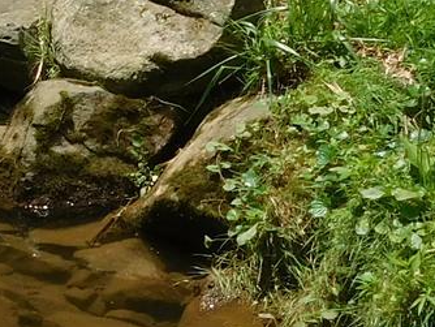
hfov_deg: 7.9
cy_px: -43
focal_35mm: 245
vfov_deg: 6.0
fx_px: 3081
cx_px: -300
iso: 125
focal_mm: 7.1
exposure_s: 1/1000
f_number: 3.6
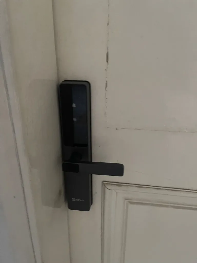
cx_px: 98
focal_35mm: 25
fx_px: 190
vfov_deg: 69.4
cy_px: 132
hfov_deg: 54.9
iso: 800
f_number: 1.6
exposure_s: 1/30
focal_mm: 5.1
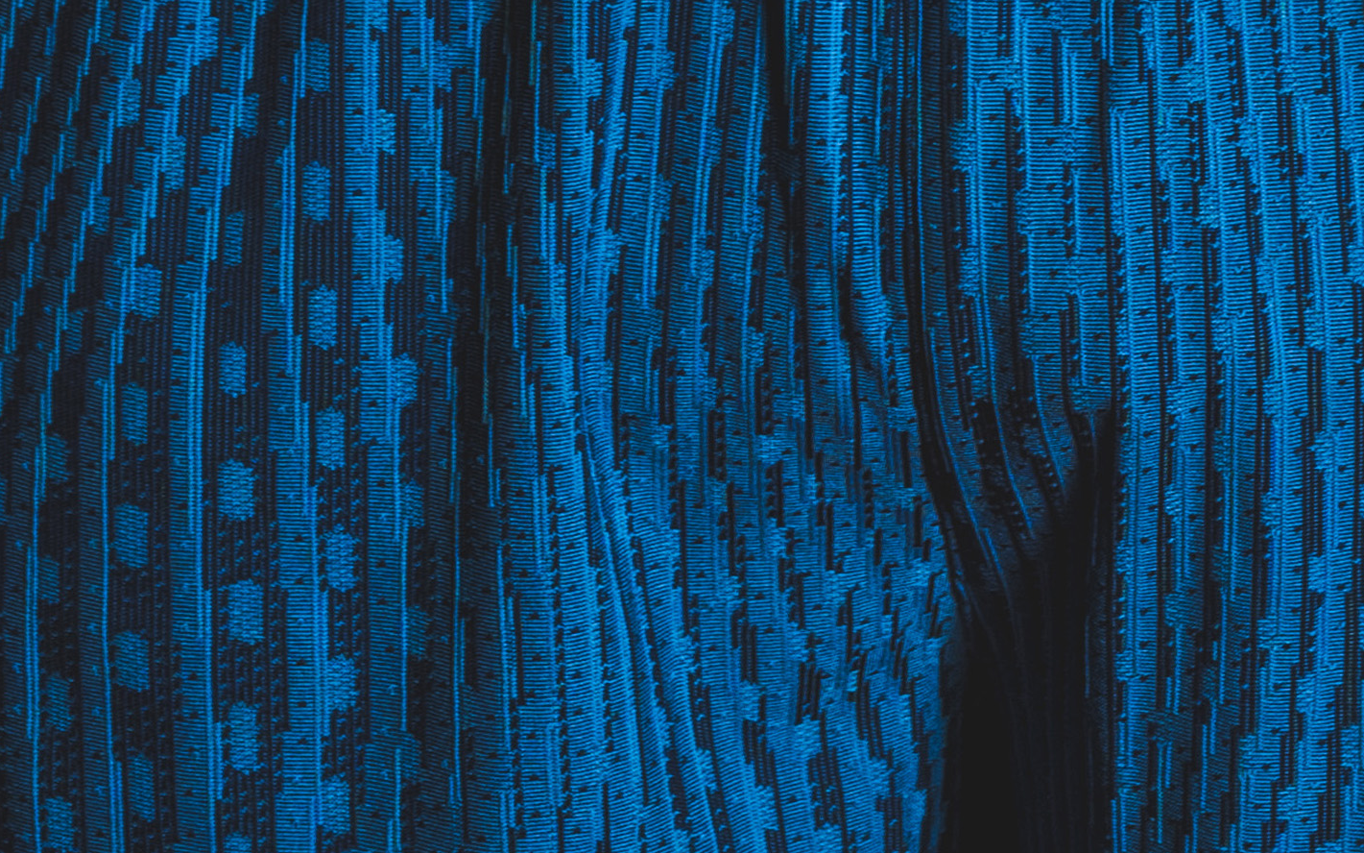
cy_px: -2767
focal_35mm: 296
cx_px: 879
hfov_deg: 7.1
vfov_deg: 4.1
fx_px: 11003
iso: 160
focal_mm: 50
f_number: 5
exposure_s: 1/200
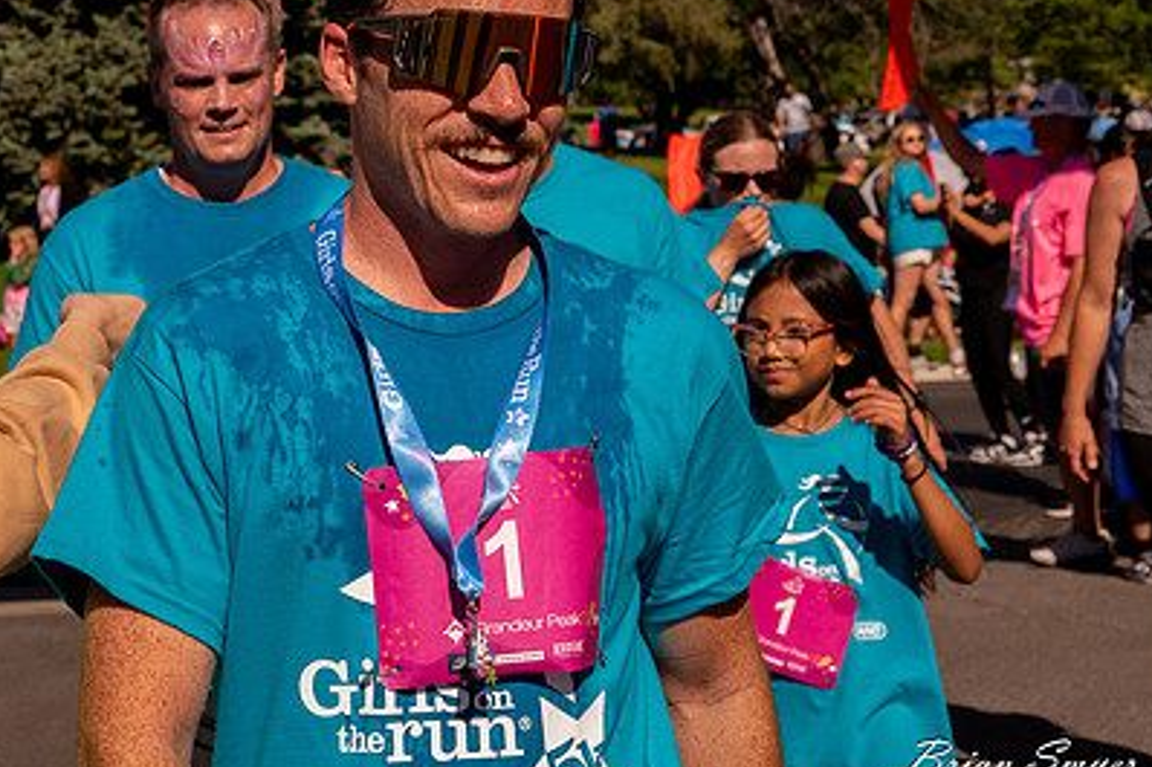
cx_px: 362
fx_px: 4126
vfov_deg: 10.6
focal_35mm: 129
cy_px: 135
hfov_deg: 15.9
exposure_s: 1/1600
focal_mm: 70
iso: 800
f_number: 11
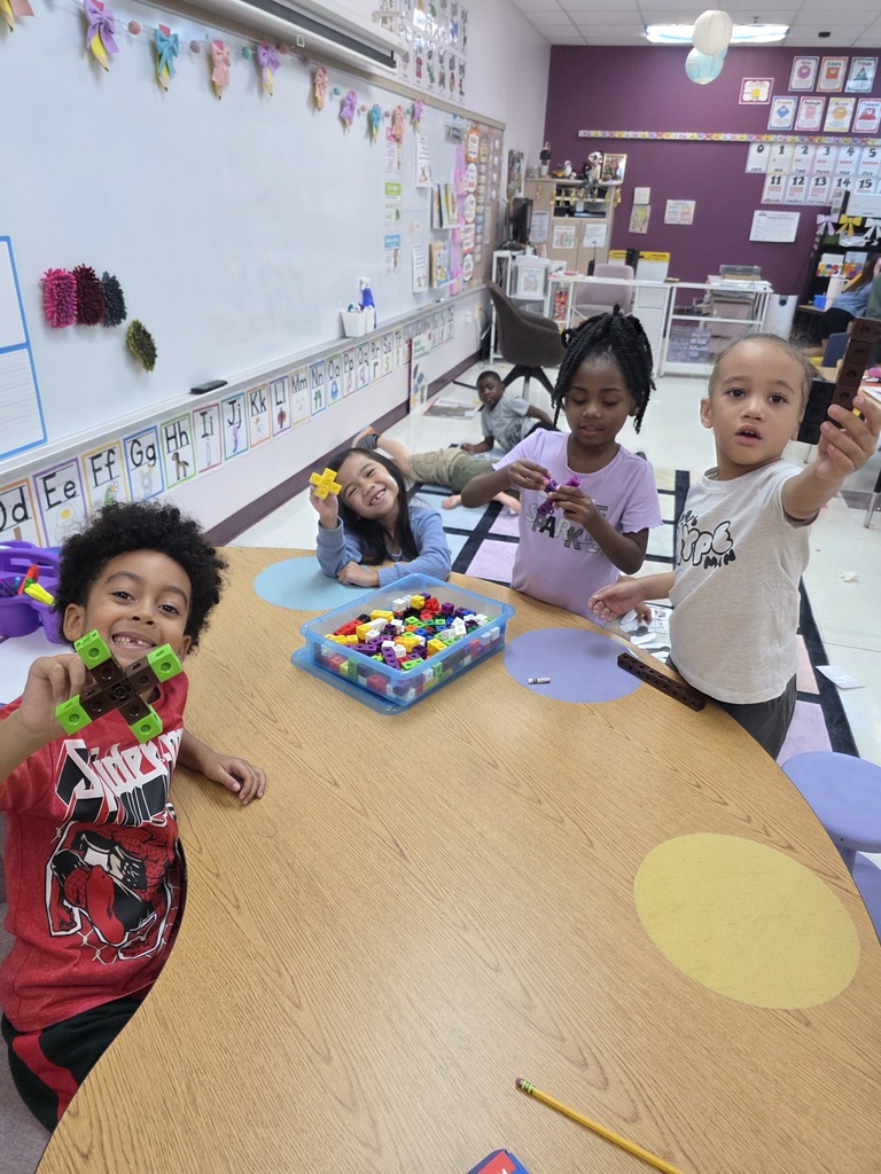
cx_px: 440
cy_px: 587
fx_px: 780
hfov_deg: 58.9
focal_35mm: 23
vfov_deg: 73.9
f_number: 1.7
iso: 500
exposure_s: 1/120
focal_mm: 6.3
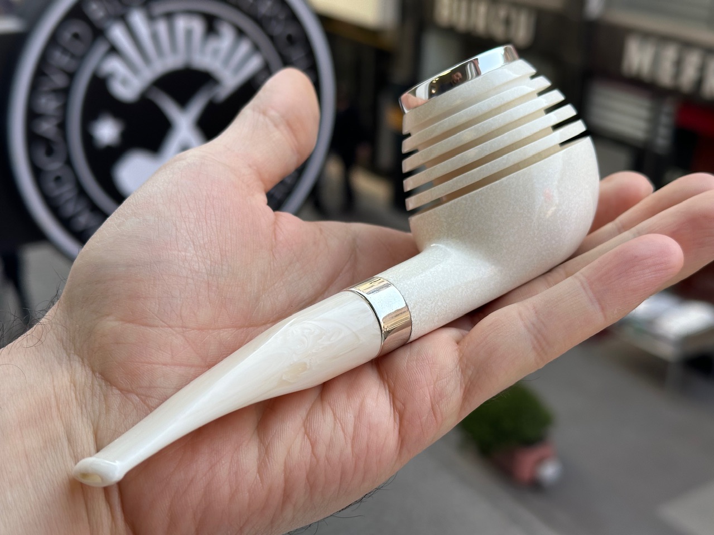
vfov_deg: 30.3
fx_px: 990
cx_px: 357
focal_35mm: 48
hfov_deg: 39.7
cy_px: 268
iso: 64
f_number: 1.78
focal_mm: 6.86
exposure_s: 1/740
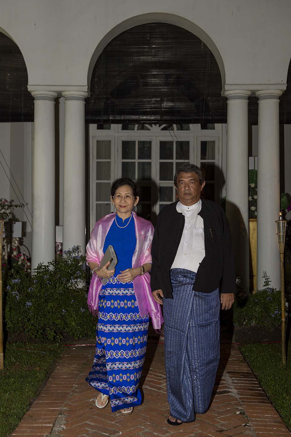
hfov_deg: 29.8
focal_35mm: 45
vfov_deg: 43.6
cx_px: 146
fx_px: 546
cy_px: 218
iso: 400
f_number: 5.6
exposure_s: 1/60
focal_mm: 45
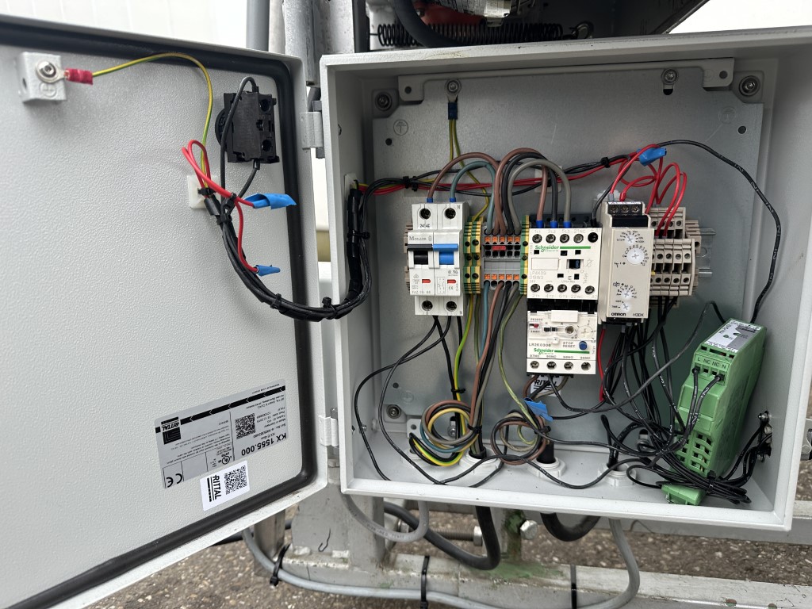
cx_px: 406
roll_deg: +1.6
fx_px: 563
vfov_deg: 56.8
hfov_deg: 71.6
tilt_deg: -13.2
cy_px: 304
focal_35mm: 24
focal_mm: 6.86
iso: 100
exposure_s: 1/121
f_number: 1.78
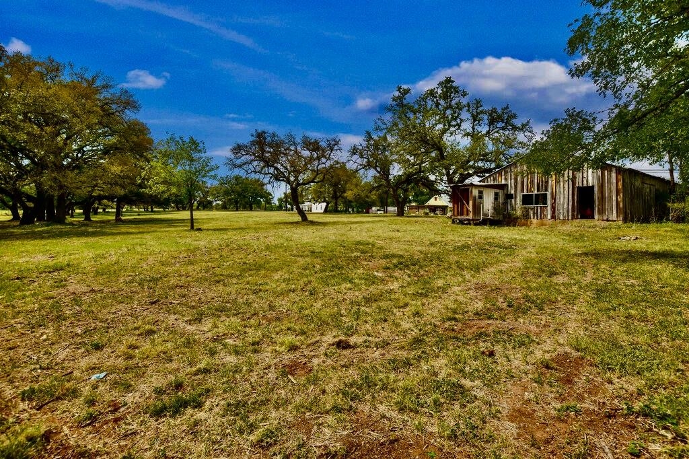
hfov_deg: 100.4
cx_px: 344
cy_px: 230
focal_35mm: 15
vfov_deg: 77.3
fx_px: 287
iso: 200
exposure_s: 1/800
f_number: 8
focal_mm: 10
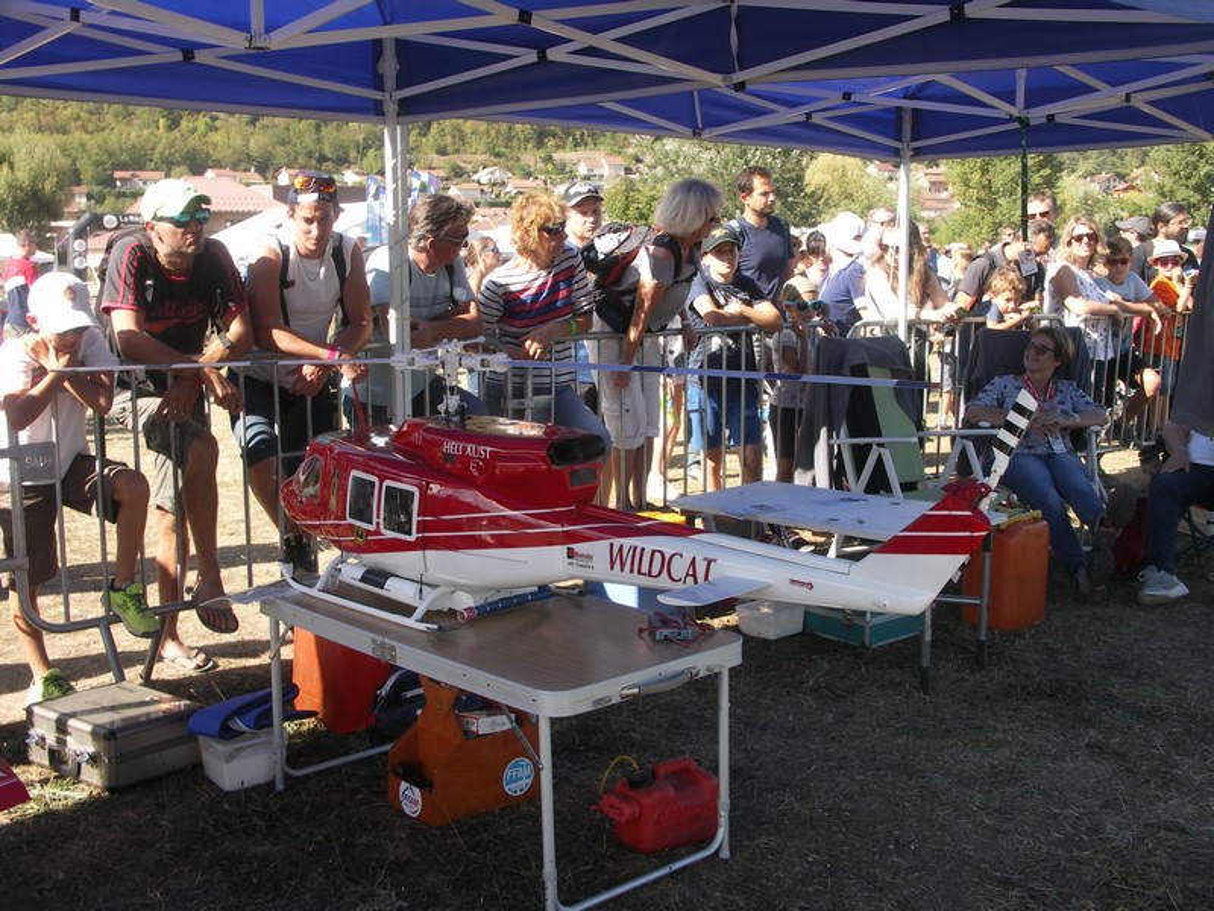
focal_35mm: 44
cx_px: 607
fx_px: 1543
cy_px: 456
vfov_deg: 32.9
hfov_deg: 42.9
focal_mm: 11.4
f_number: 4.5
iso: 50
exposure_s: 1/125
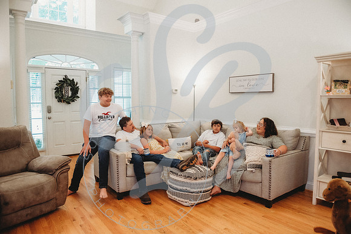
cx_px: 175
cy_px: 117
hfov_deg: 73.3
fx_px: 236
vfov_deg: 52.8
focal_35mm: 24
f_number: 4
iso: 1600
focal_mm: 24
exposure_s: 1/125
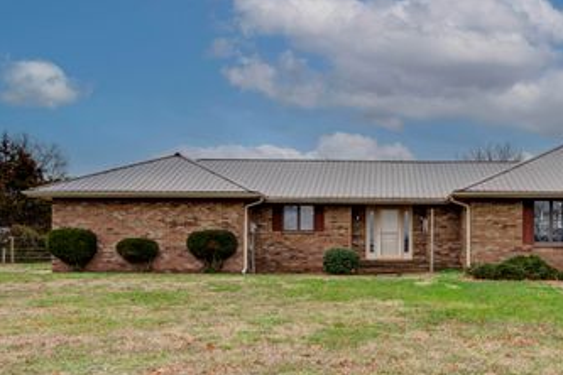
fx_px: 610
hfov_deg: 48.4
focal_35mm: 39
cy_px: 253
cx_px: 394
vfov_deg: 33.9
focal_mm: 26
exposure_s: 1/200
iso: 100
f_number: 6.3
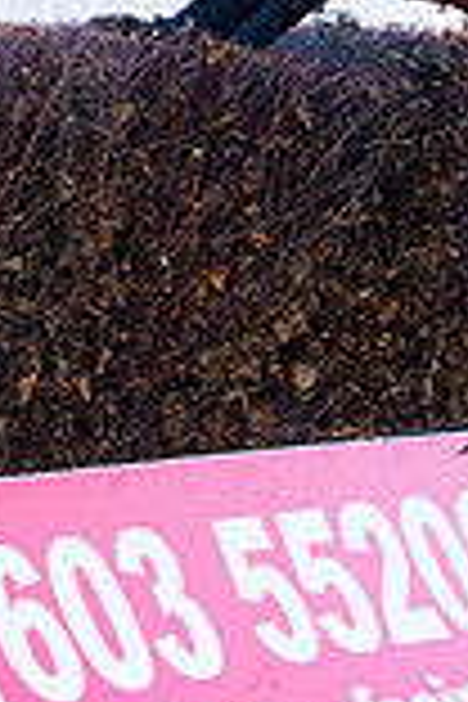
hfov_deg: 3.6
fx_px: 7448
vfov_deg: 5.4
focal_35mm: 382
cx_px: 1104
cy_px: -130
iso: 1250
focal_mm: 92
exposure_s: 1/1000
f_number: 3.5
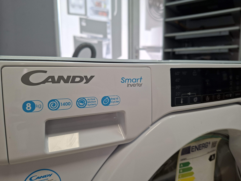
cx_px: 120
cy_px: 90
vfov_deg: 58.9
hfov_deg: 73.9
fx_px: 160
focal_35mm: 23
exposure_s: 1/100
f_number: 1.8
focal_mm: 5.54
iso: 125
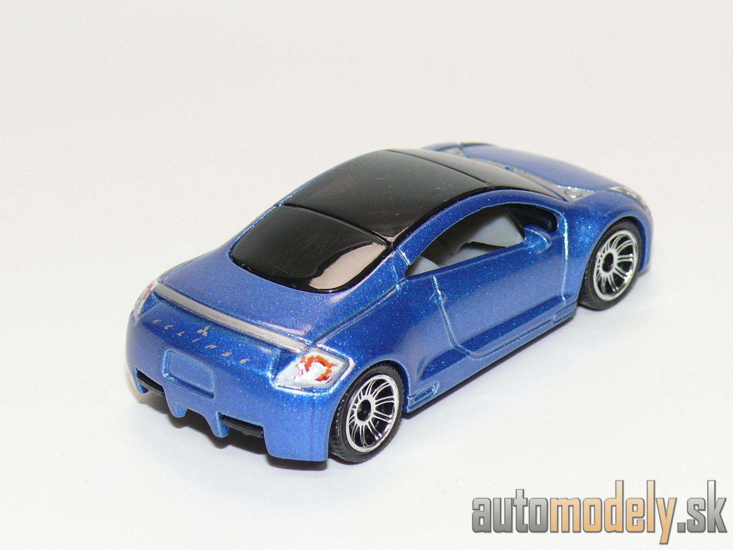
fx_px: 2329
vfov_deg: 13.5
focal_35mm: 110
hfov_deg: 17.9
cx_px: 366
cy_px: 275
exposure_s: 1/30
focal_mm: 14
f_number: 4
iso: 100
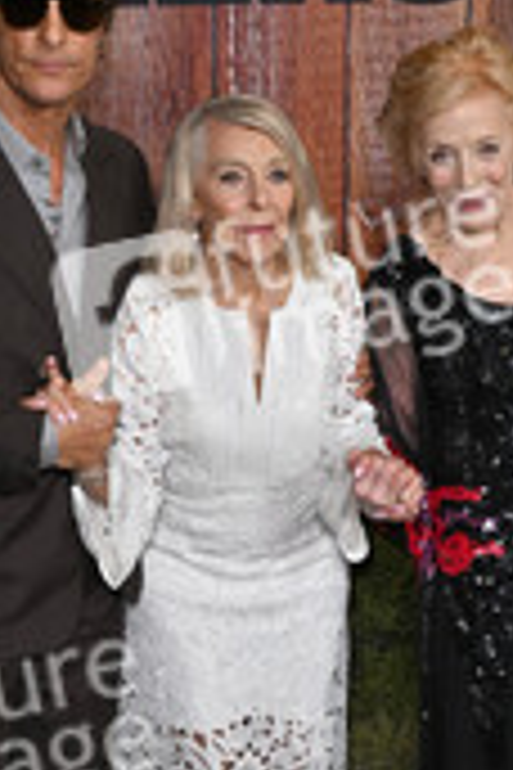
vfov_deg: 24.6
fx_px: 1753
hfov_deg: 16.5
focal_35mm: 82
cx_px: 414
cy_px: 522
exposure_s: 1/250
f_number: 7.1
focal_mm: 35
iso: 1000
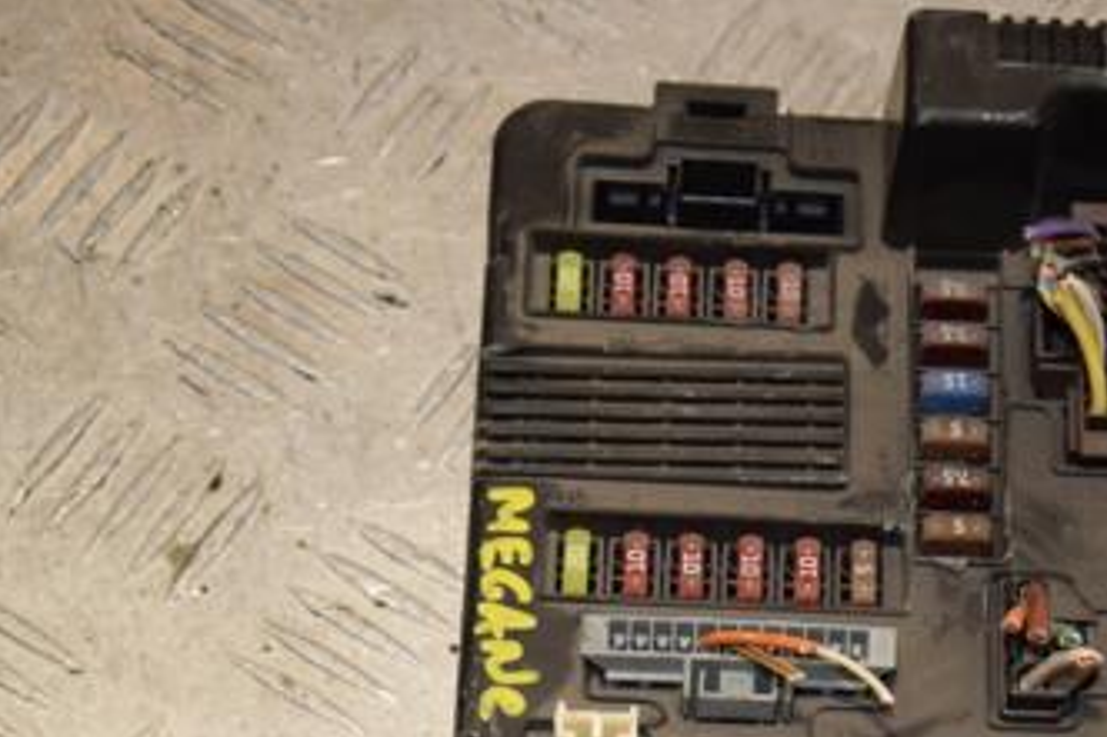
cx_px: 990
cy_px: 584
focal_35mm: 122
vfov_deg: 11.2
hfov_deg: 16.6
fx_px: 3746
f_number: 6.3
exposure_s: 1/200
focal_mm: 45
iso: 800
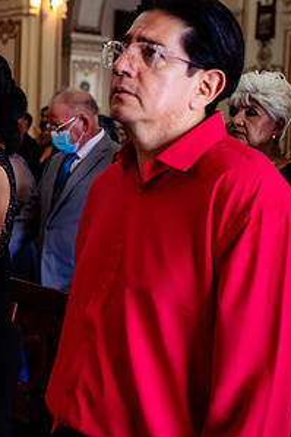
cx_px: -38
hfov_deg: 19.1
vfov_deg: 29.6
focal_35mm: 68
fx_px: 825
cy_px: 189
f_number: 3.2
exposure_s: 1/400
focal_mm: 35
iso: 1250
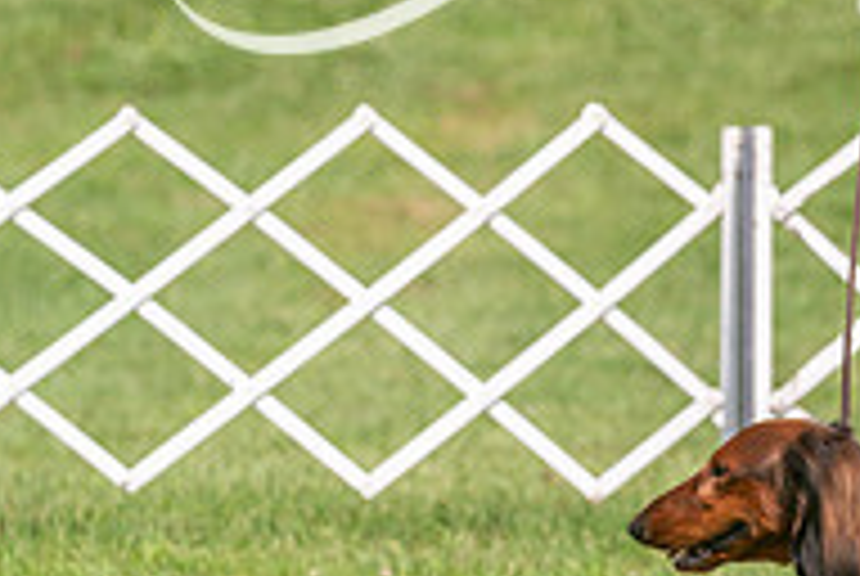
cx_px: 916
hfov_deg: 4.0
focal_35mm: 519
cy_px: 148
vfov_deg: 2.7
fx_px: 12417
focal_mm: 147
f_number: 4.5
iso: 200
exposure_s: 1/1600
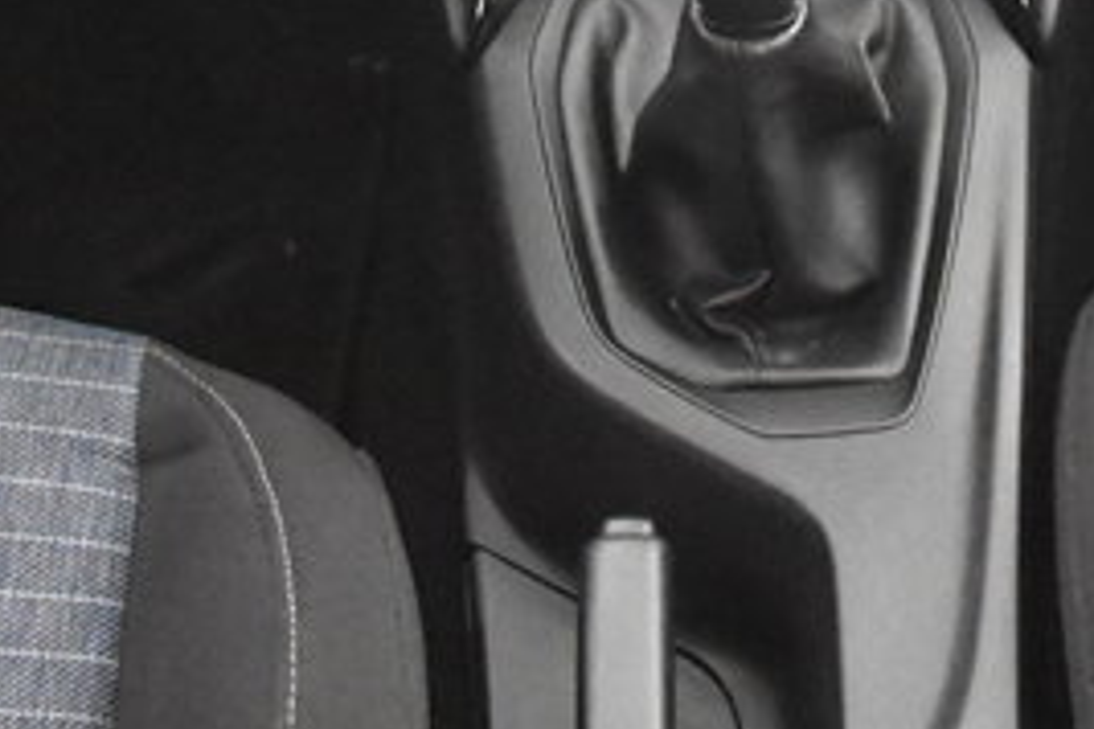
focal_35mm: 115
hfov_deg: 17.7
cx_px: 774
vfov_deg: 11.4
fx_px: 3494
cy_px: -395
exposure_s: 1/30
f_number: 2.8
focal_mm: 20
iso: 10000
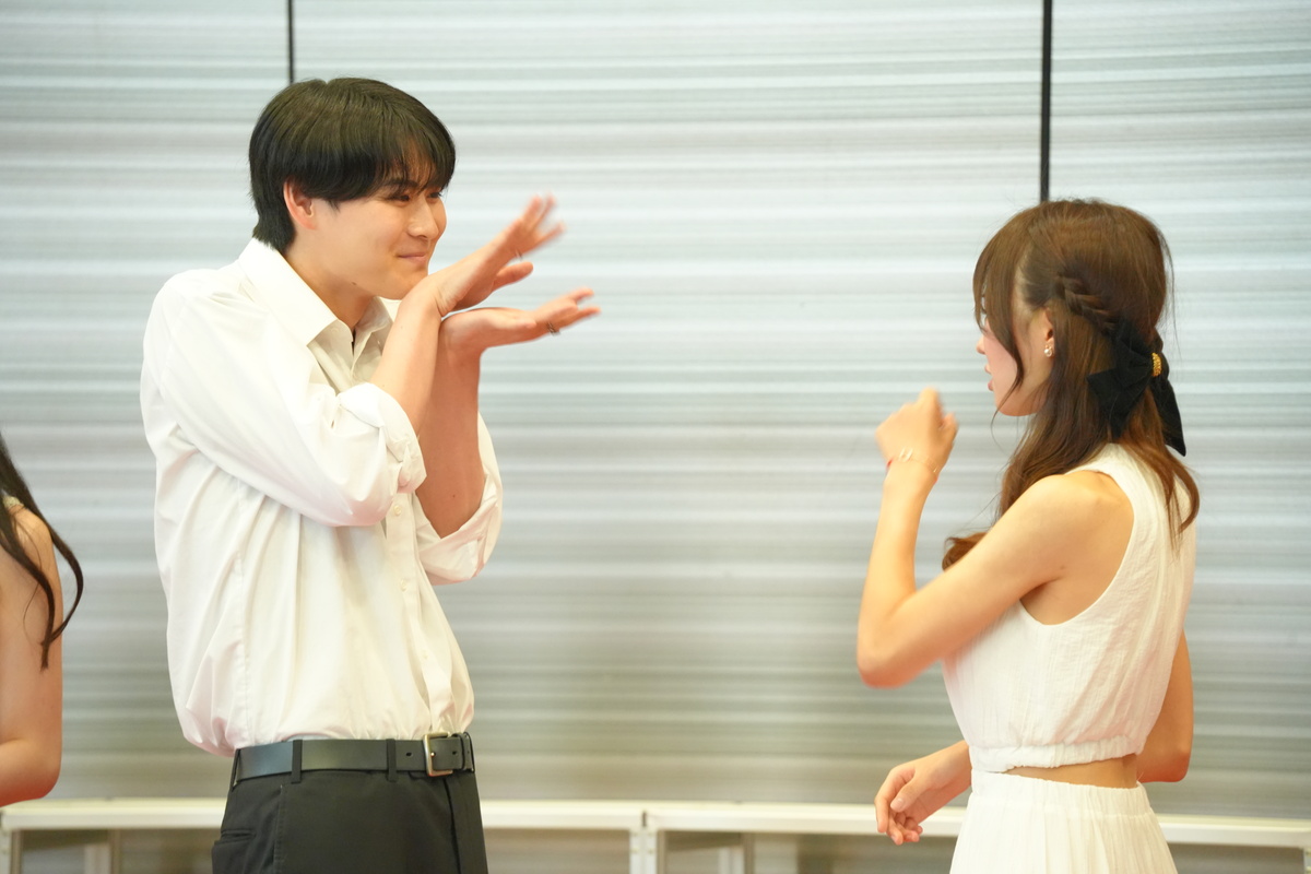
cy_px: 437
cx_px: 656
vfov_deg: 4.1
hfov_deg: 6.2
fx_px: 12126
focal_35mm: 333
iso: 6400
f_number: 6.3
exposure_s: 1/100
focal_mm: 333
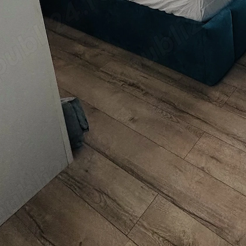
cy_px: -87
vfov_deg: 31.2
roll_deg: +2.5
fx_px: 314
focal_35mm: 39
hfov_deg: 37.5
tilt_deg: -12.2
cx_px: 254
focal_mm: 2.22
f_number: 2.2
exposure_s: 1/61
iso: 320
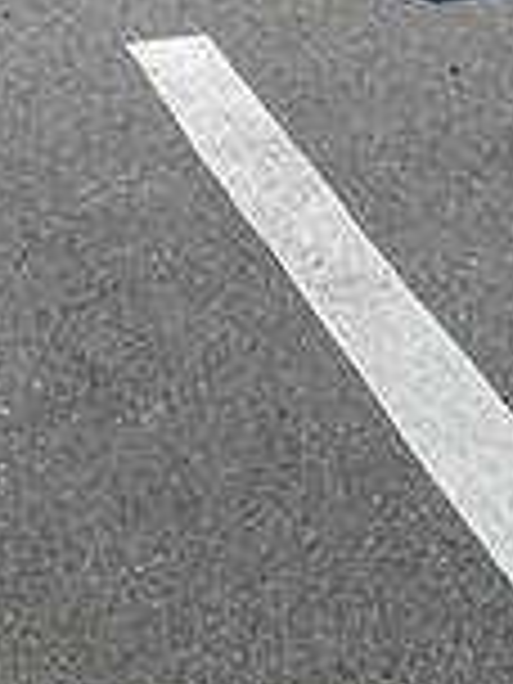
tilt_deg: +1.1
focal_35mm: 131
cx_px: 549
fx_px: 2589
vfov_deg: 12.3
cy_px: -909
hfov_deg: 11.2
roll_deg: +1.4
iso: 32
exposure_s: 1/5236
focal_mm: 4.25
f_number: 1.8
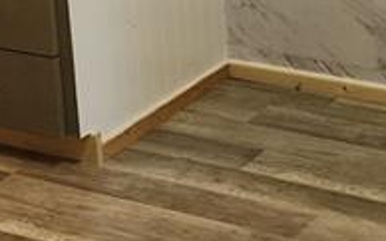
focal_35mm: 129
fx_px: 1356
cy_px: -195
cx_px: 394
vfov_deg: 9.6
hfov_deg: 15.9
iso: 500
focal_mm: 6.4
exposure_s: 1/120
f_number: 1.8
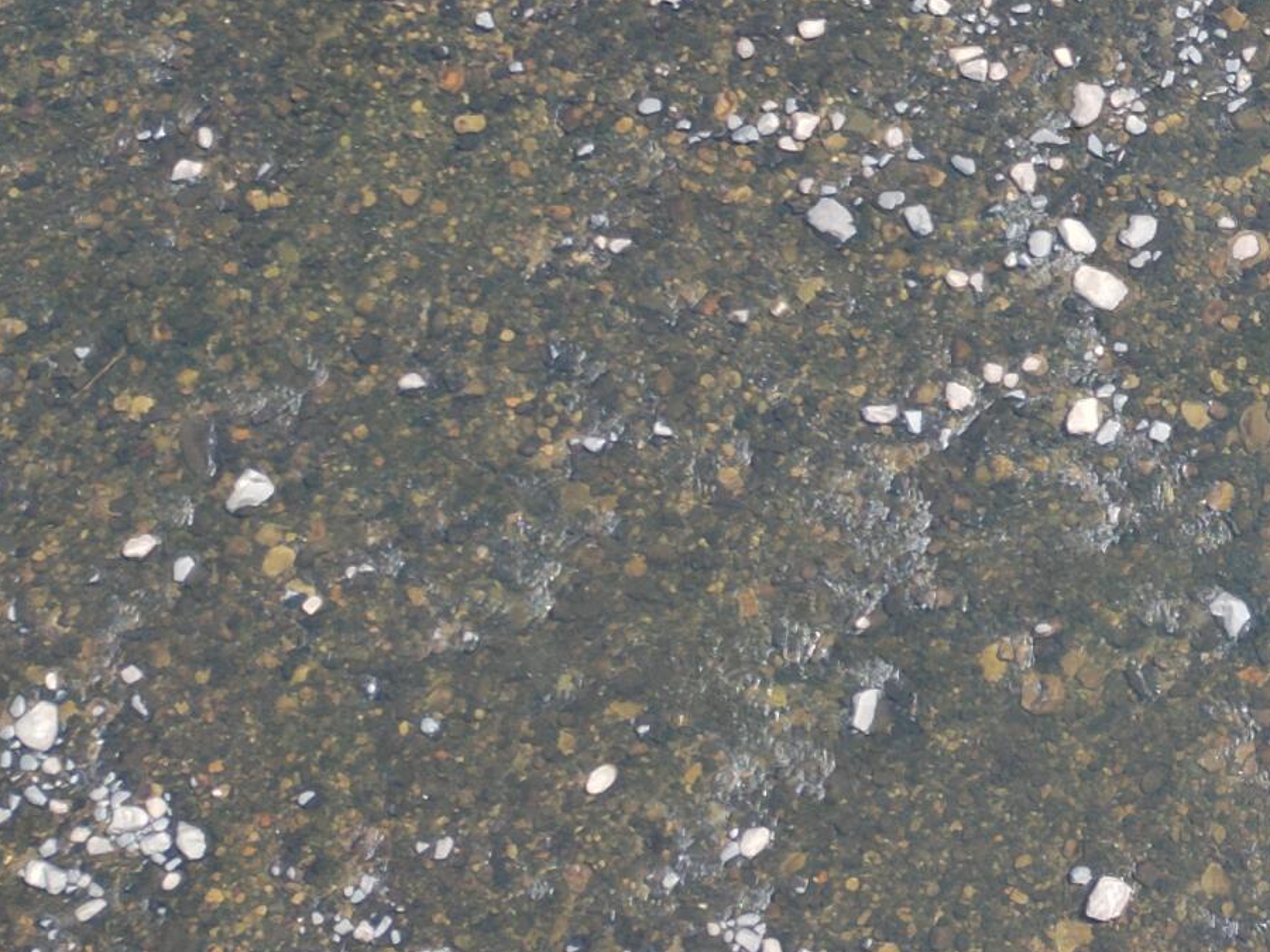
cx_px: 1747
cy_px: -24
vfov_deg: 17.9
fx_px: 2935
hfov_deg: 21.5
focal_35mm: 80
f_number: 1.7
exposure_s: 1/1000
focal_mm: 6.72
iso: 200
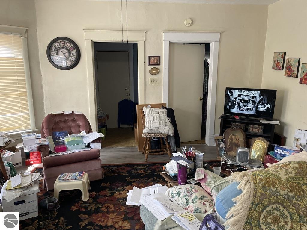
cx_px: 154
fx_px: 231
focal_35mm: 26
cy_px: 115
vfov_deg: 53.1
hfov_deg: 67.3
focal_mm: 4.2
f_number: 1.6
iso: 125
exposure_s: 1/104
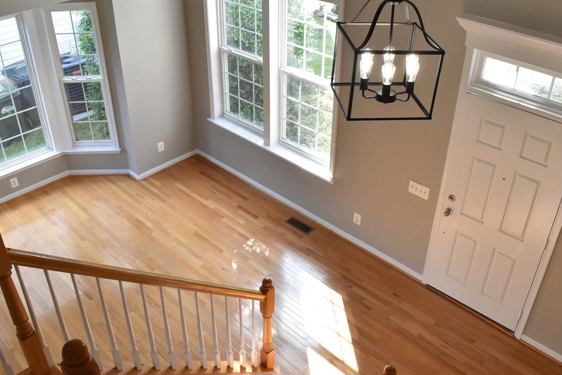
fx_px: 531
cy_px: 191
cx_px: 250
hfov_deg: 55.7
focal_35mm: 34
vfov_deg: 38.9
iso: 1250
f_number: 7.1
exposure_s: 1/200
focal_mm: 18
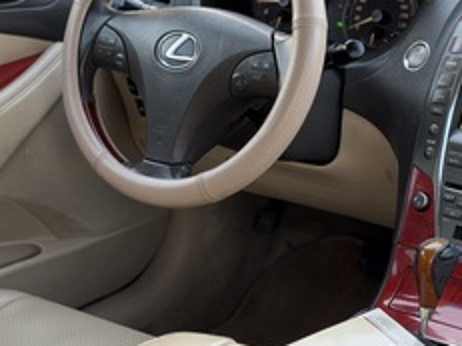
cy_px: 135
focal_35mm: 95
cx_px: 367
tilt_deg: -18.1
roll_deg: -1.9
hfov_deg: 20.4
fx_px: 1267
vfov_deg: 15.5
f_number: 1.78
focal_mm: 6.76
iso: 100
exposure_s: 1/60
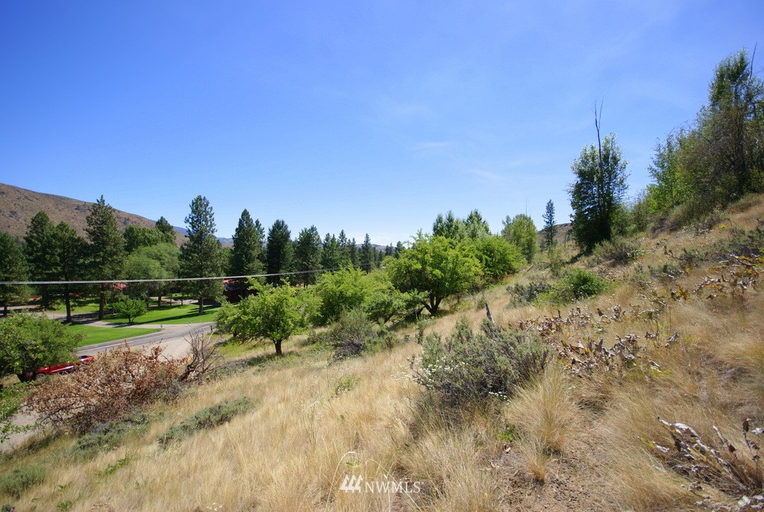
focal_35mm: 15
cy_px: 256
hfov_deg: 100.3
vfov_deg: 77.5
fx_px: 319
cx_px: 382
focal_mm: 10
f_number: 5
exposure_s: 1/500
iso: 100
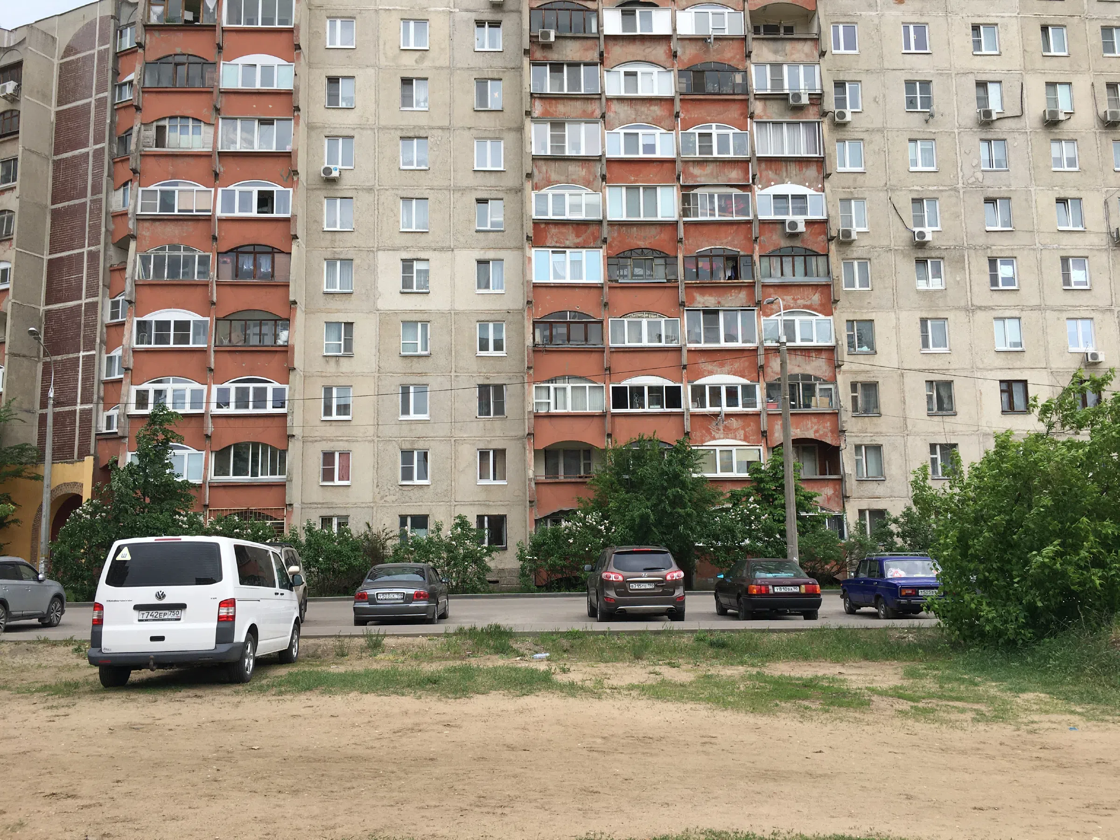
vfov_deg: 48.2
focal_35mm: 29
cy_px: 420
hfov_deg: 61.7
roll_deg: +0.1
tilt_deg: +7.8
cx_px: 560
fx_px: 938
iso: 25
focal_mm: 4.15
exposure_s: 1/938
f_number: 2.2
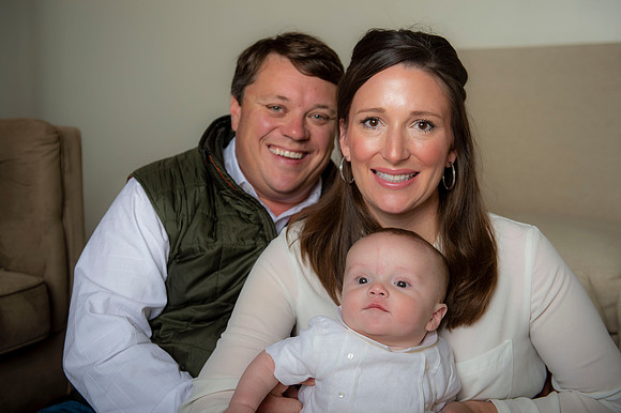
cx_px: 310
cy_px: 206
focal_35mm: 52
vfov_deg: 26.0
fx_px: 896
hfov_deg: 38.2
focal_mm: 52
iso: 200
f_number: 4
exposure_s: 1/200
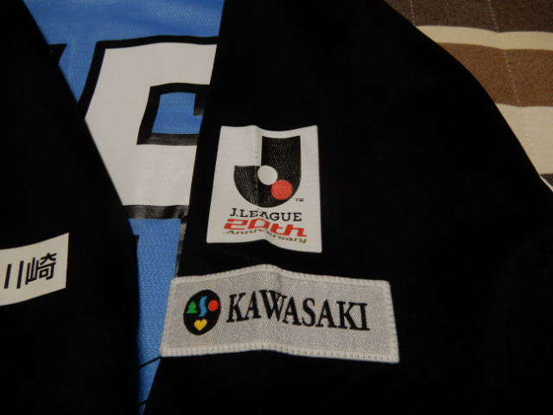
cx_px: 276
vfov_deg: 56.8
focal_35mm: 24
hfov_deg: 71.6
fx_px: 383
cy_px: 208
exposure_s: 1/30
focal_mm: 4.3
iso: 220
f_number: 3.4
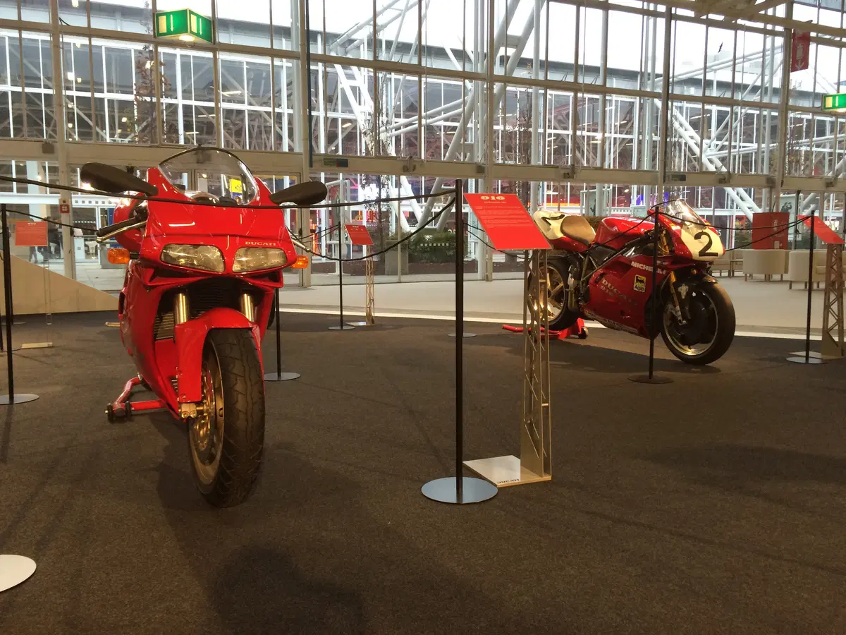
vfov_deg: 48.2
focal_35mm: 29
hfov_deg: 61.7
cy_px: 318
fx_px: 709
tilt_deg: -7.1
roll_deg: +1.7
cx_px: 423
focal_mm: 4.15
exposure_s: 1/30
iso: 50
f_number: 2.2
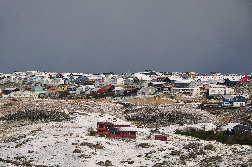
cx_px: 126
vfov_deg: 8.7
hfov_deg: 13.1
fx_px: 1101
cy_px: 84
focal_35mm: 158
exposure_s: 1/125
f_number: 9
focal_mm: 105
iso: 560
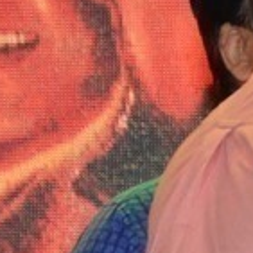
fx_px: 9374
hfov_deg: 1.5
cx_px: 576
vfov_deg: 1.5
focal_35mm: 1134
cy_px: 390
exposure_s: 1/125
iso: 800
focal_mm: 105
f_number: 5.6
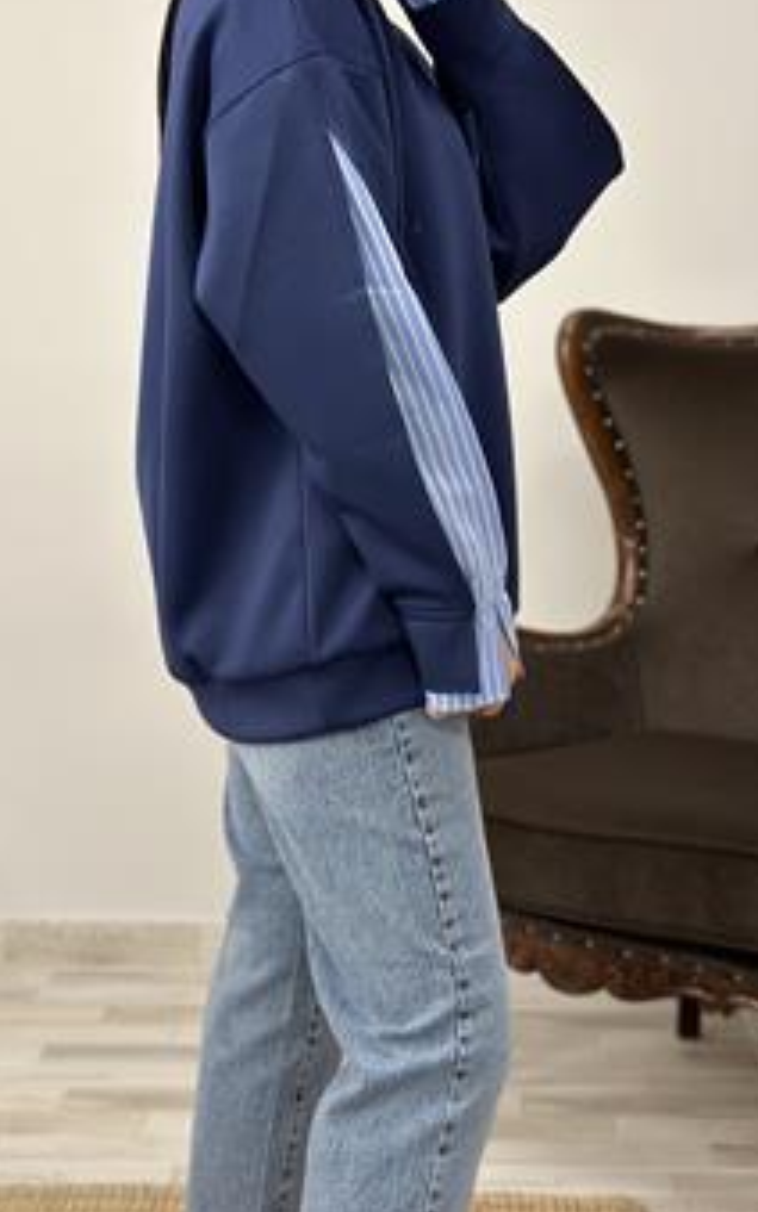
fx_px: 2048
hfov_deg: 21.0
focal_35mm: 62
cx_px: 365
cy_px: 484
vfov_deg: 32.9
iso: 200
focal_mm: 6.86
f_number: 1.78
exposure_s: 1/100
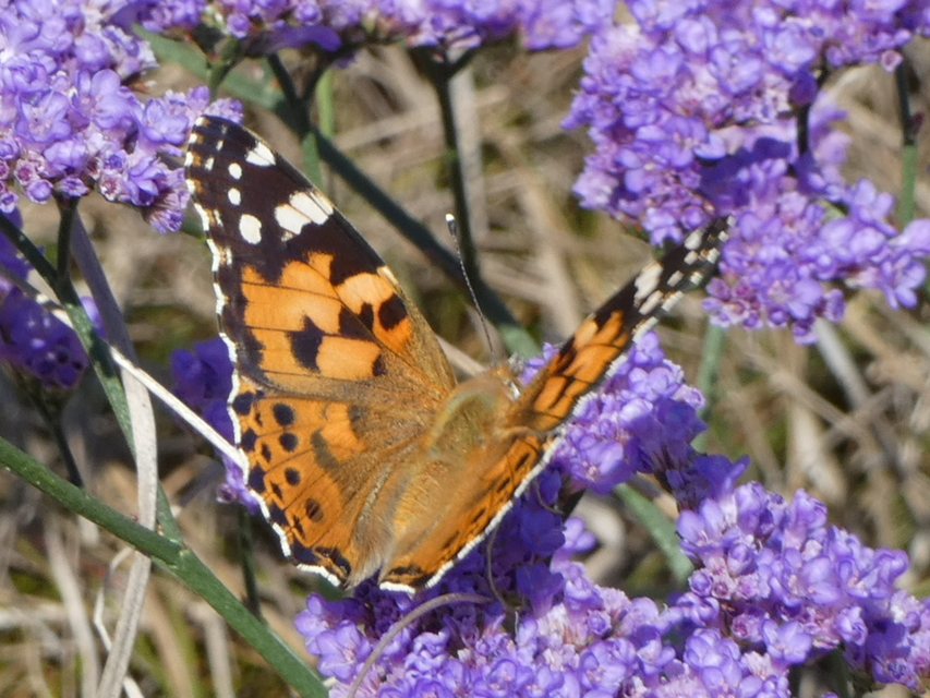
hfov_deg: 6.0
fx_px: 8840
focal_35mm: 329
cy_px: 349
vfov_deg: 4.5
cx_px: 465
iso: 80
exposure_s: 1/125
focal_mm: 58.9
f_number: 5.6
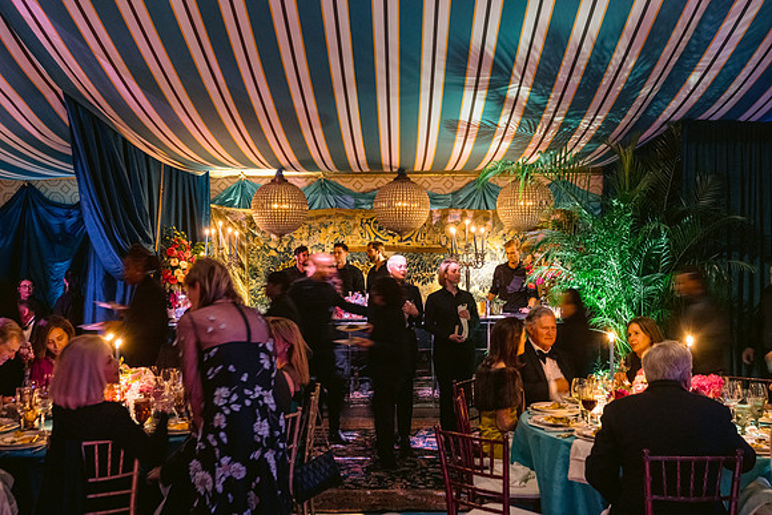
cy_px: 258
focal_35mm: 35
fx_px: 751
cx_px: 386
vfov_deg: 37.9
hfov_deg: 54.4
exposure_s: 1/10
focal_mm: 35
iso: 3200
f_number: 4
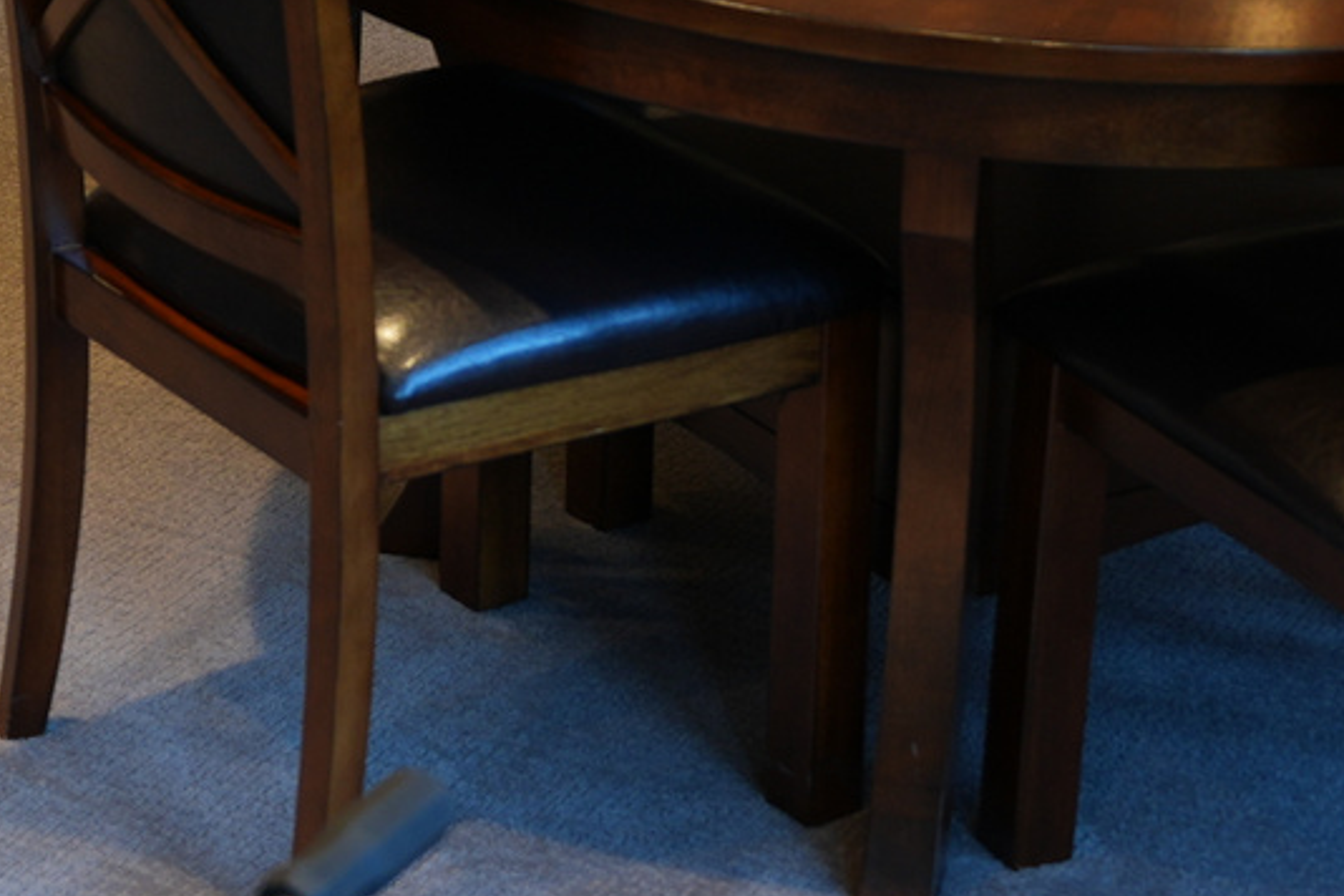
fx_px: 5152
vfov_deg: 9.5
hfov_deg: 14.5
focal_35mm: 138
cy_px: -714
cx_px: -196
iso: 160
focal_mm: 24
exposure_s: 1/40
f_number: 2.8
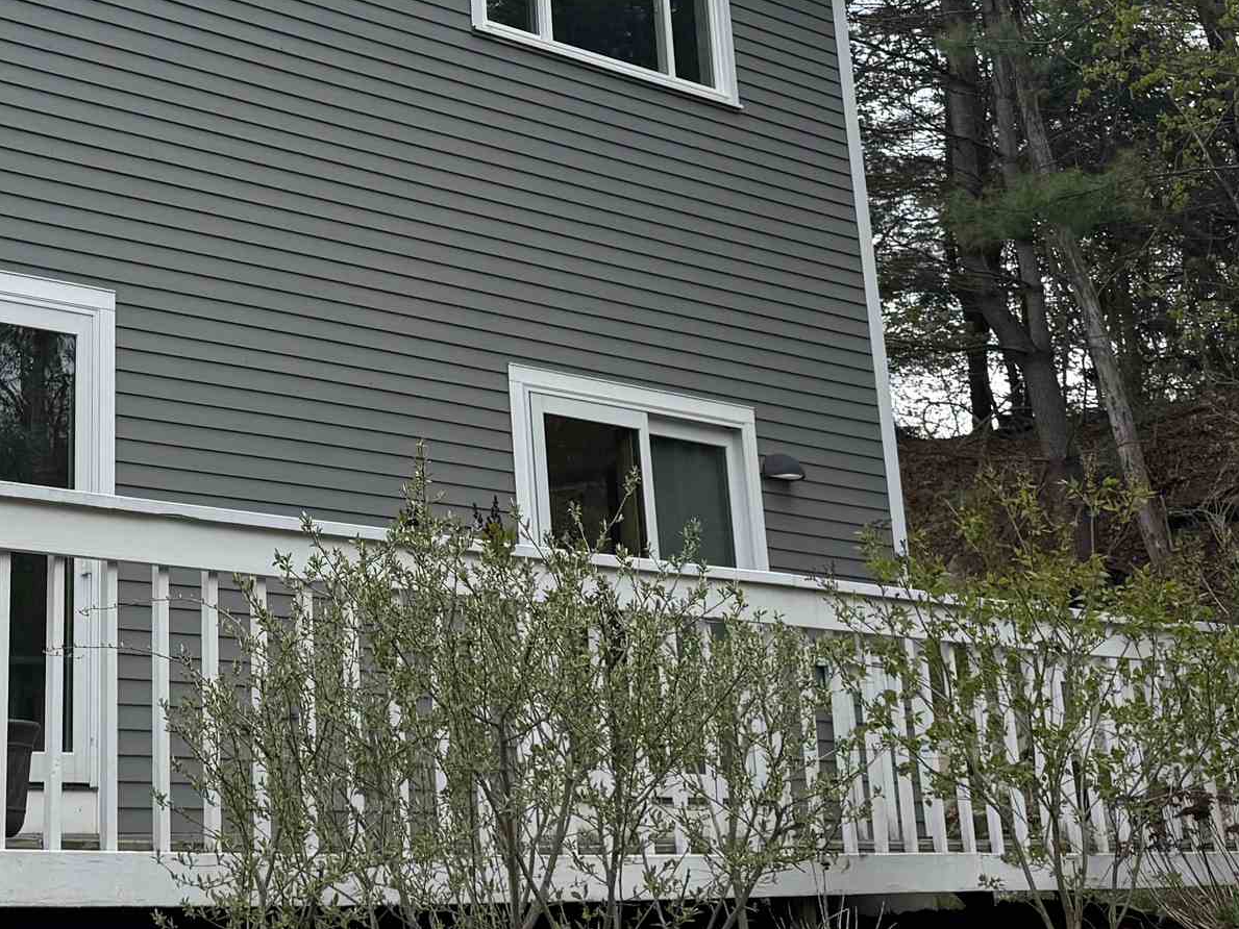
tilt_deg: +18.5
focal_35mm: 62
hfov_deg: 29.8
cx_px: 116
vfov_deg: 23.0
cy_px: 73
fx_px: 2219
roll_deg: +0.7
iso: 100
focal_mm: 6.76
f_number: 1.78
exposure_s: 1/5714
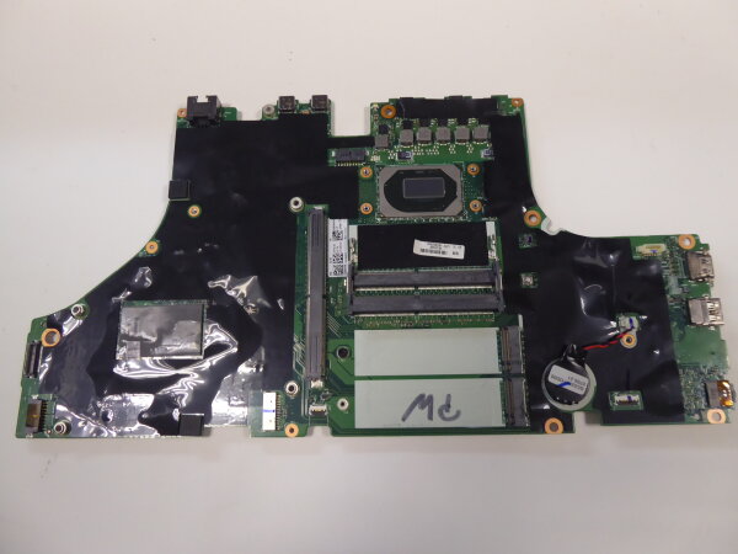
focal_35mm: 25
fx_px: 533
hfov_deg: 69.4
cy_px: 277
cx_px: 369
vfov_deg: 54.9
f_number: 3.3
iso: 320
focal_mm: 4.3
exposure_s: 1/60
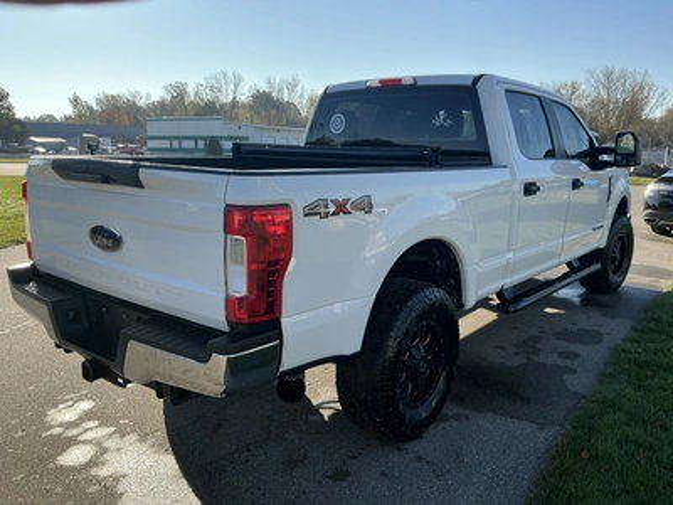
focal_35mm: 28
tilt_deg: -10.6
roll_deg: -0.2
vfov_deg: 49.7
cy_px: 252
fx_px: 544
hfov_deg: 63.4
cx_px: 336
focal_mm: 3
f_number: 1.8
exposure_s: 1/1076
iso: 25
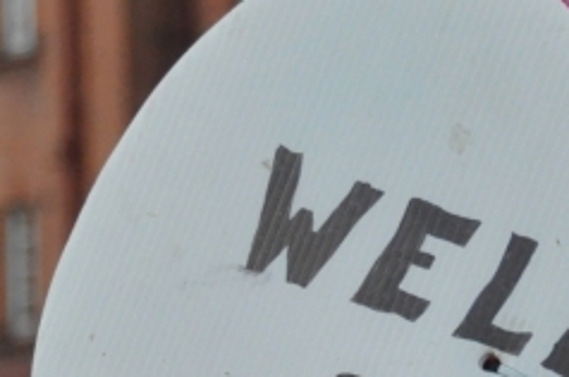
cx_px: 698
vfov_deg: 4.2
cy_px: 490
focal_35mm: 328
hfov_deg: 6.3
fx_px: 5172
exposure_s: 1/3200
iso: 2000
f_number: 5
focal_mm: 65
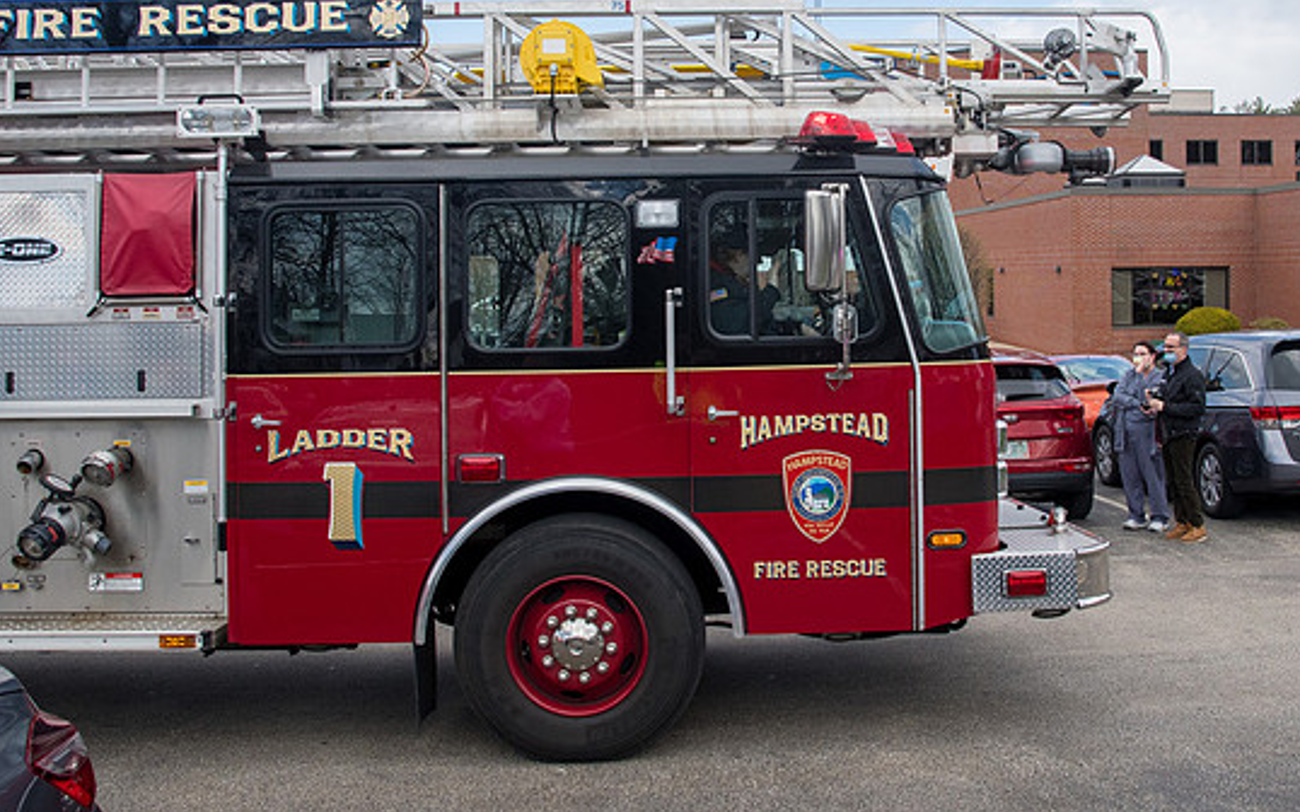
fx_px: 1311
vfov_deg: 34.2
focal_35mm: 37
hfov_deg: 52.4
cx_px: 779
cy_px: 281
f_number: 5.6
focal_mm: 16
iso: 500
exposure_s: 1/2000
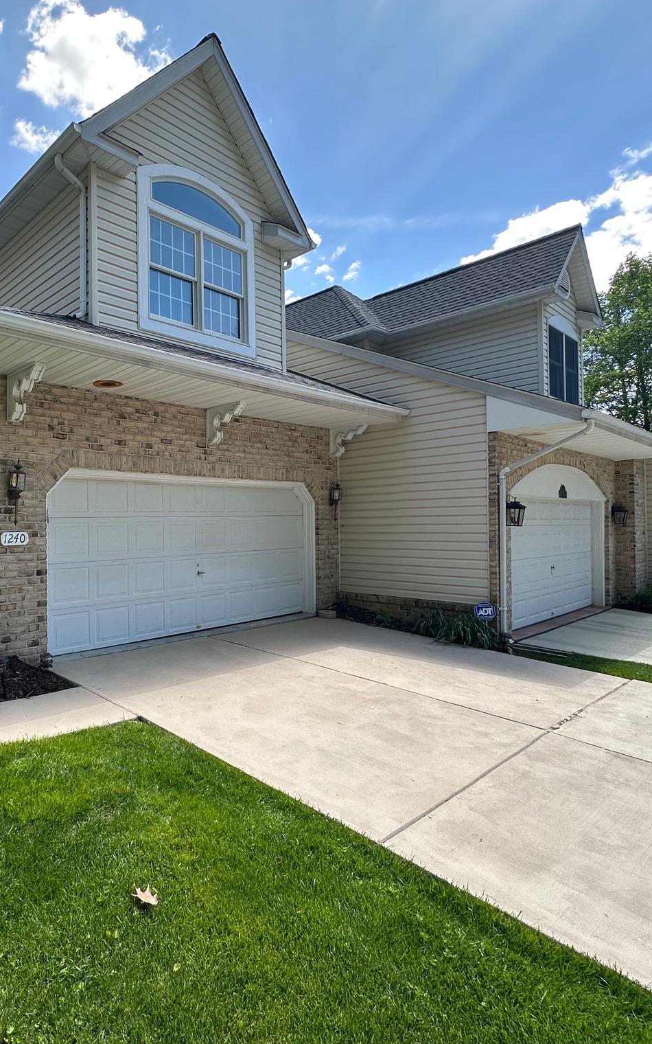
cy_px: 521
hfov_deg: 56.0
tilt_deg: +0.2
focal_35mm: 20
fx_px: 569
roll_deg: +0.9
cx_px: 143
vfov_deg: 85.1
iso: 40
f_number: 2.2
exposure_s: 1/363
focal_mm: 2.22
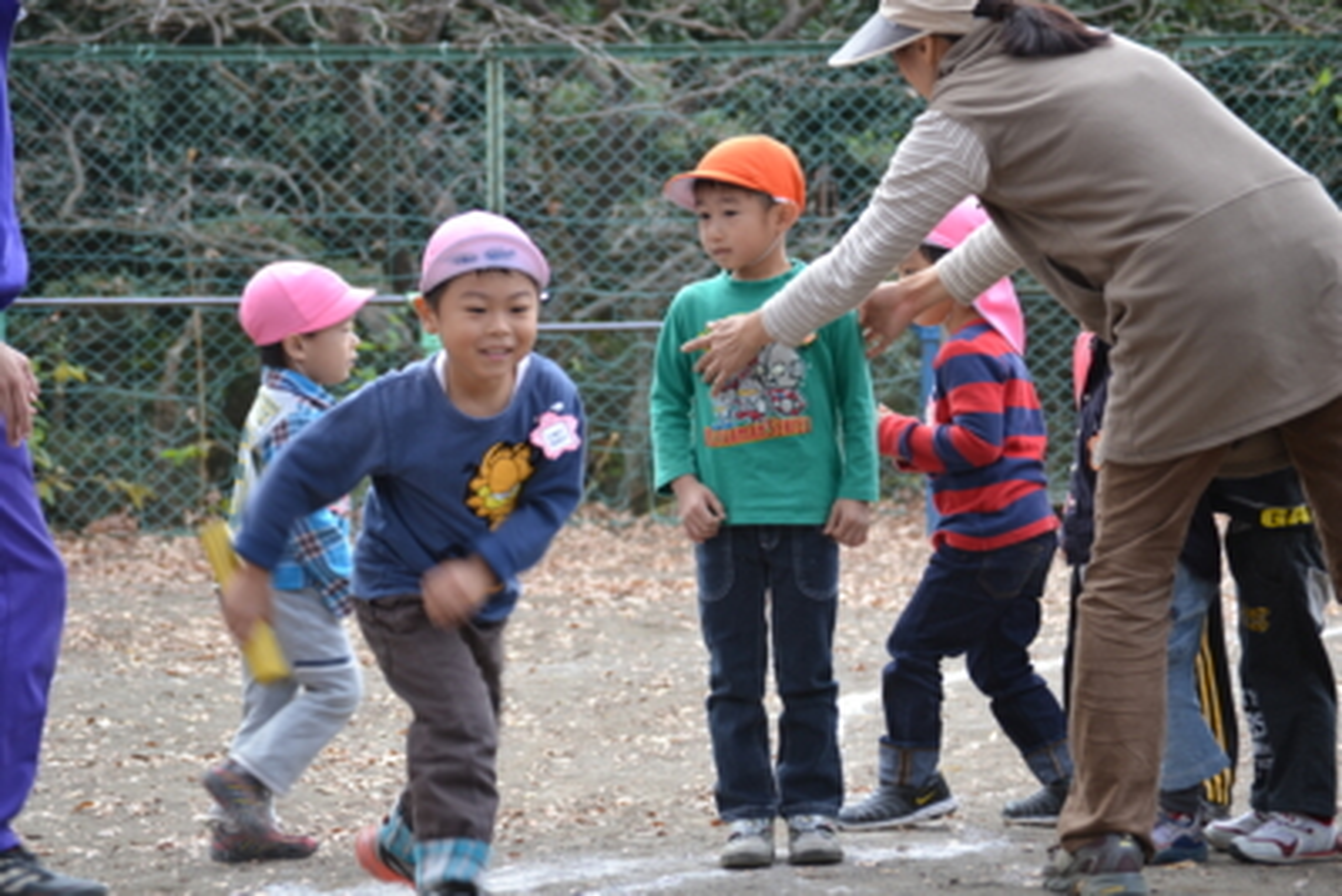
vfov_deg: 11.4
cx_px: 671
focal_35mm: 120
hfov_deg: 17.1
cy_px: 448
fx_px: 4475
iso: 220
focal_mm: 80
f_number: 5.6
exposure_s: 1/125
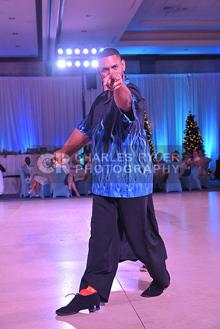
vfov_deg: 38.2
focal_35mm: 52
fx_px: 476
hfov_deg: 26.0
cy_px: 164
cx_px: 110
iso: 3600
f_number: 5
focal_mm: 52
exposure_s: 1/400
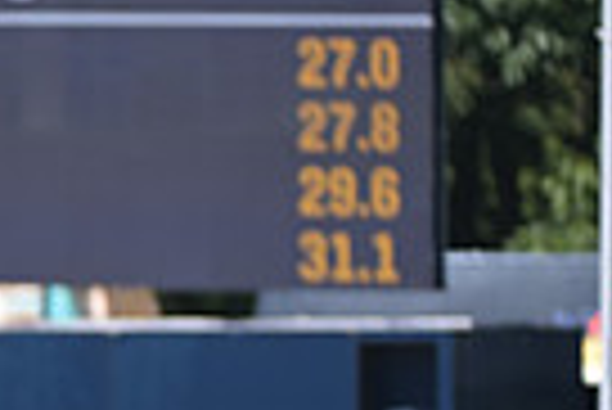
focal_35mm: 1024
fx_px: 17426
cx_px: -652
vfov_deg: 1.3
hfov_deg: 2.0
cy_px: 426
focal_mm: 240
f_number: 5
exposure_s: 1/1250
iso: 320
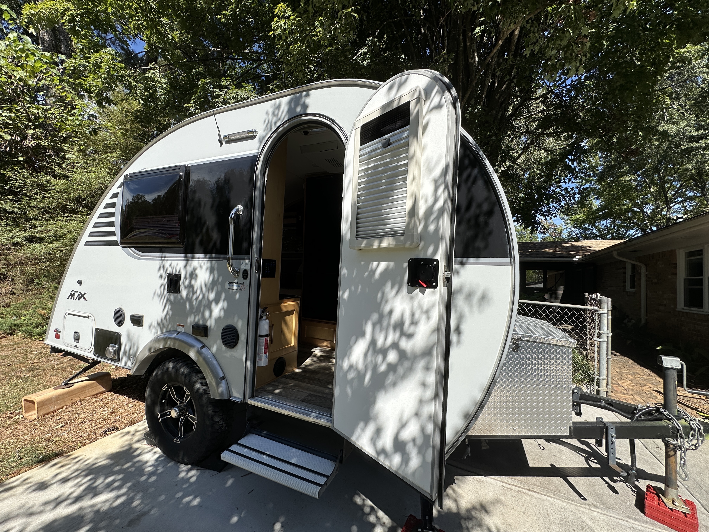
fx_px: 287
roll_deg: -2.5
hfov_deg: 102.1
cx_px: 354
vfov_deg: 85.7
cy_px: 266
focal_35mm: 14
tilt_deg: +3.1
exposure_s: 1/1304
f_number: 2.2
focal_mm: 2.22
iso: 40
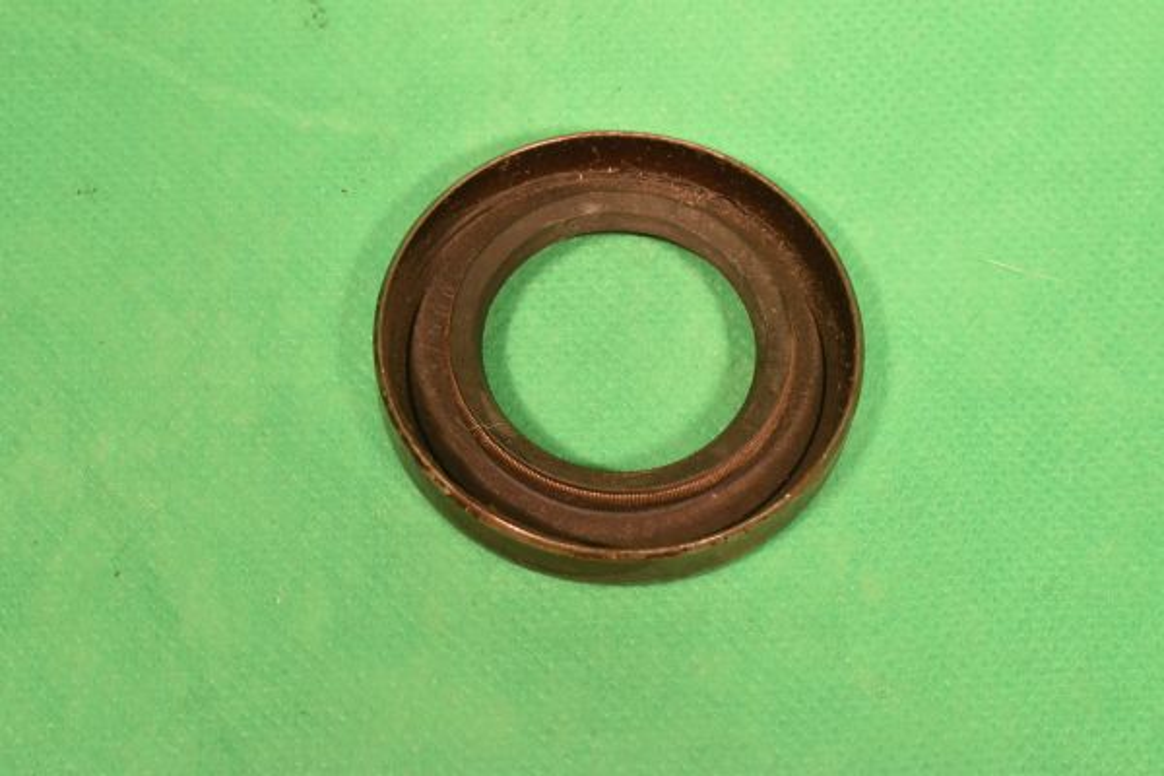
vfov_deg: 16.6
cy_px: 388
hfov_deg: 24.6
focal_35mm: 82
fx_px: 2667
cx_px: 582
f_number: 16
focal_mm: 55
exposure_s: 1/100
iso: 3200
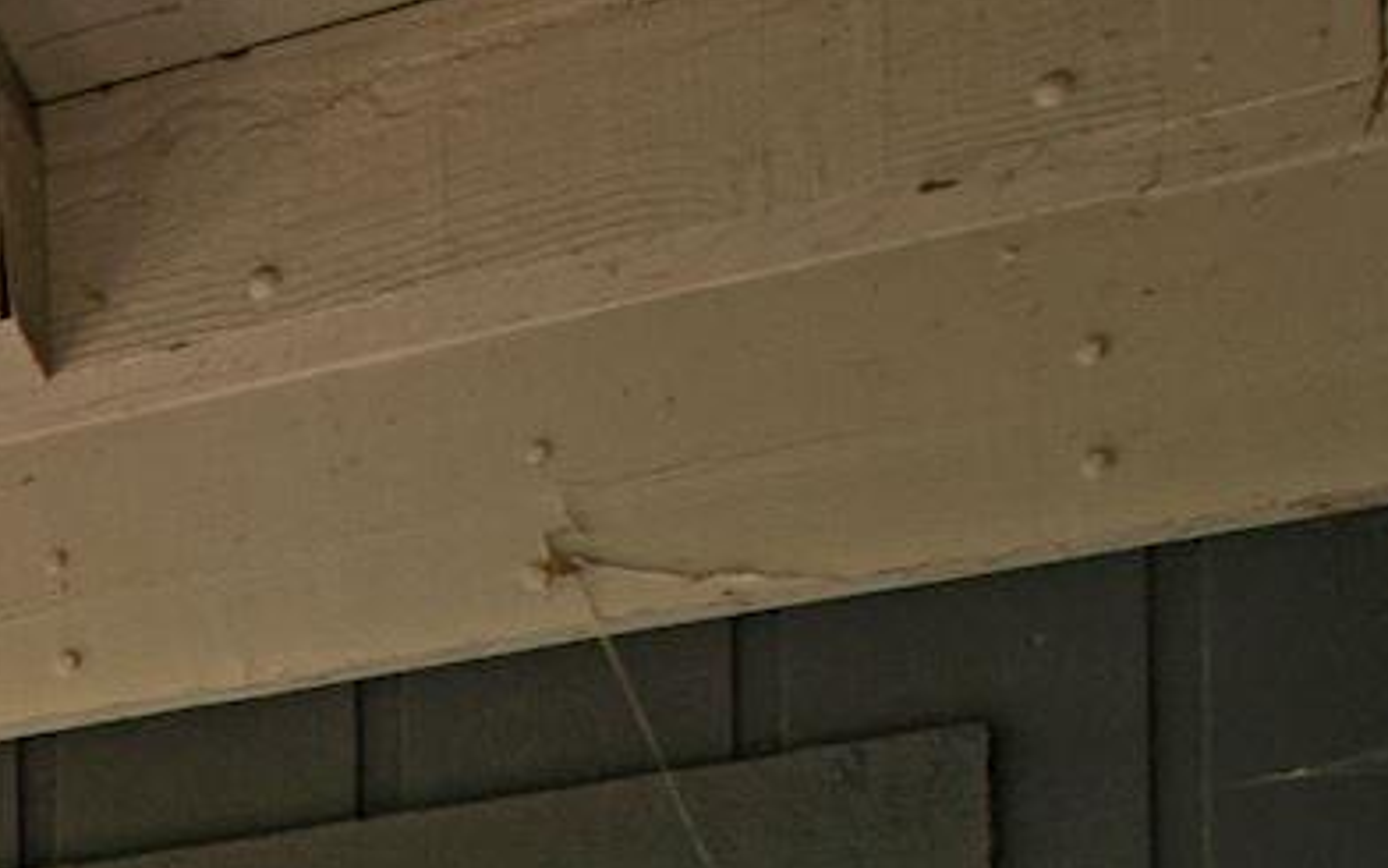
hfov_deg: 20.5
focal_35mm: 78
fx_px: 2951
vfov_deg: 12.5
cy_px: 2165
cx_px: -963
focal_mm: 10
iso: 200
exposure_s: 1/3
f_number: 8
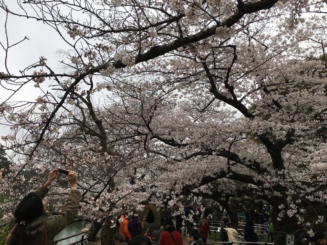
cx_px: 164
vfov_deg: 48.2
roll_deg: -3.3
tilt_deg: +16.9
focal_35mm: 29
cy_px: 122
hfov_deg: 61.7
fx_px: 274
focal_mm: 4.15
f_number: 2.2
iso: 25
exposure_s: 1/651
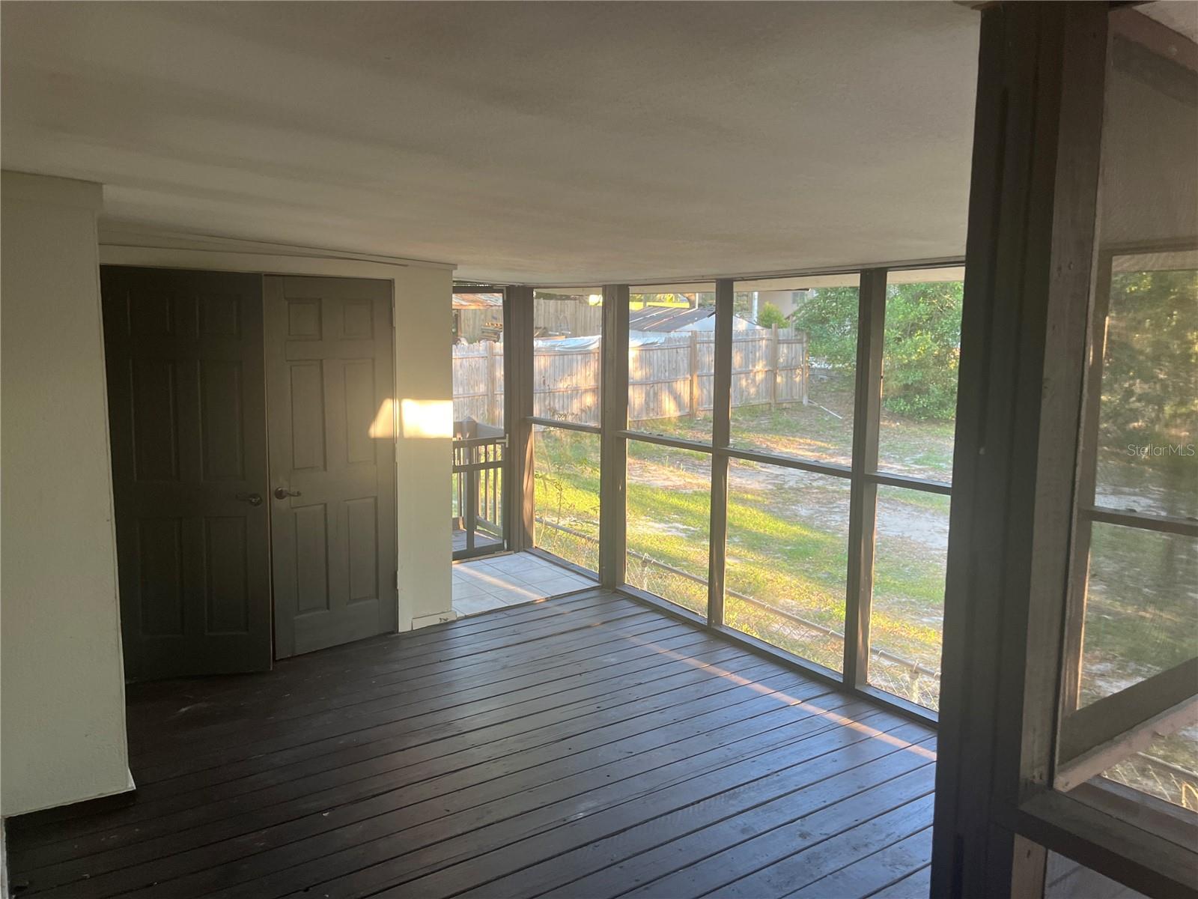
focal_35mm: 26
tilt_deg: -9.4
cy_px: 450
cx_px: 599
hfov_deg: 67.3
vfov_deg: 53.1
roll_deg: +2.0
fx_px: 900
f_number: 1.6
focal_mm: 5.1
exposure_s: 1/60
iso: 64
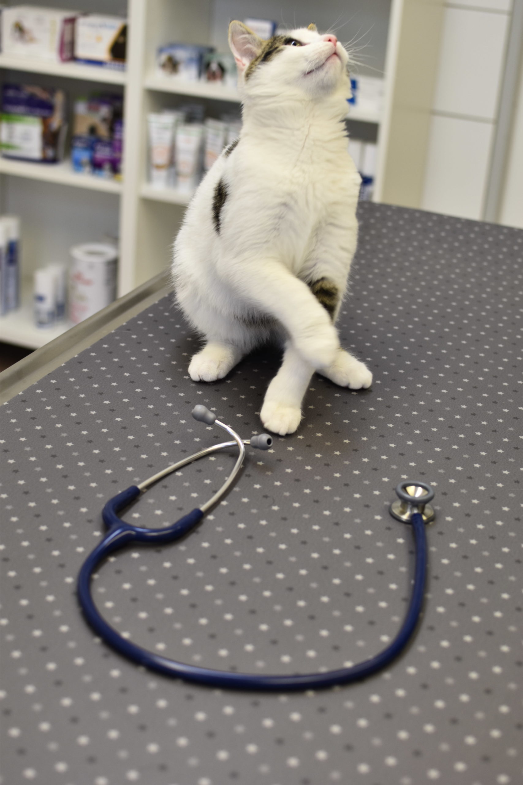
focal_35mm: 52
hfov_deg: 25.8
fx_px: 1144
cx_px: 262
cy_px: 392
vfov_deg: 37.8
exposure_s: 1/60
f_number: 2.8
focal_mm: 35
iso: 200
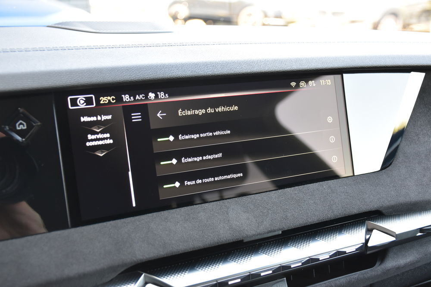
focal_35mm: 40
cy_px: 144
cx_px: 216
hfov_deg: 47.9
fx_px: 485
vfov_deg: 33.0
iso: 800
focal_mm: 27
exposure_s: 1/60
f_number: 4
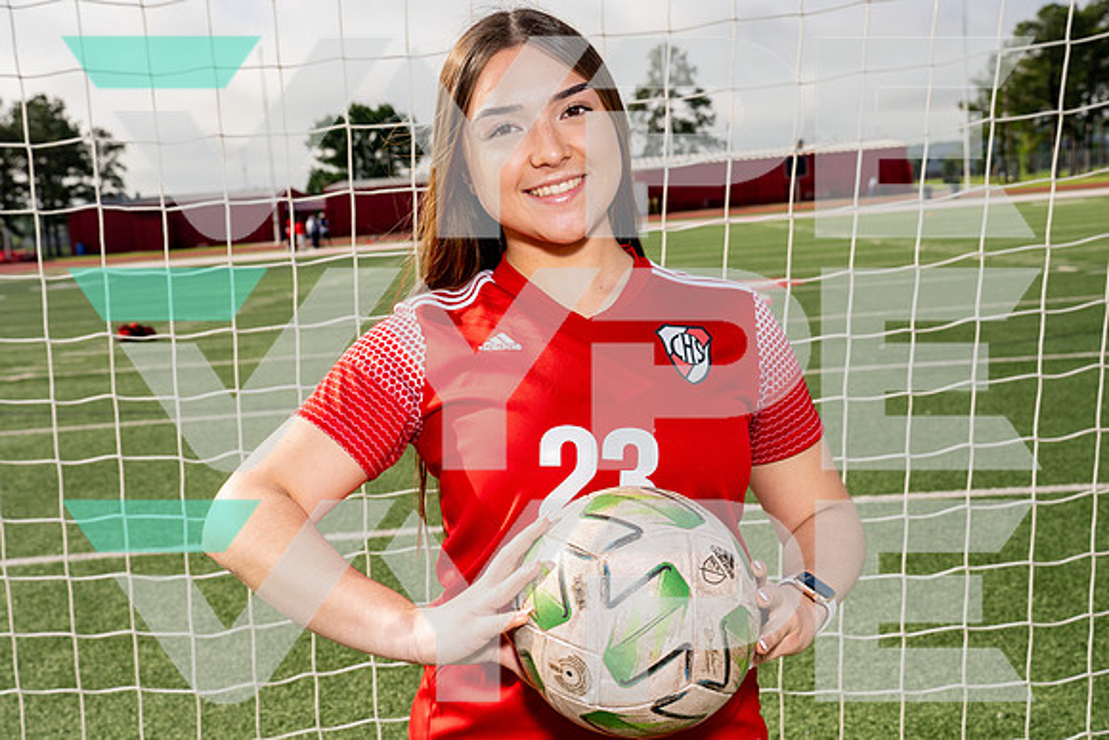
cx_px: 544
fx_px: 1484
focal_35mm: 48
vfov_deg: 28.0
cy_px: 368
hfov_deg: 41.0
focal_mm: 45
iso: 100
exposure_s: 1/250
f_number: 8
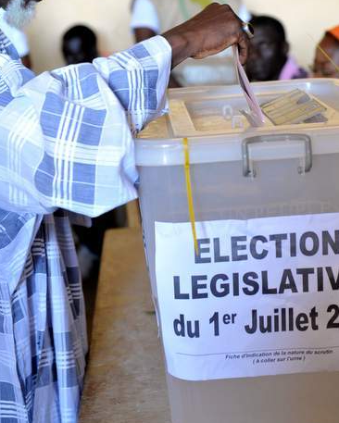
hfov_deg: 22.2
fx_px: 865
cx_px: 152
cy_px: 108
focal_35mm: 69
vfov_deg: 27.2
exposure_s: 1/60
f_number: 2.8
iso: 1600
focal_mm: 42
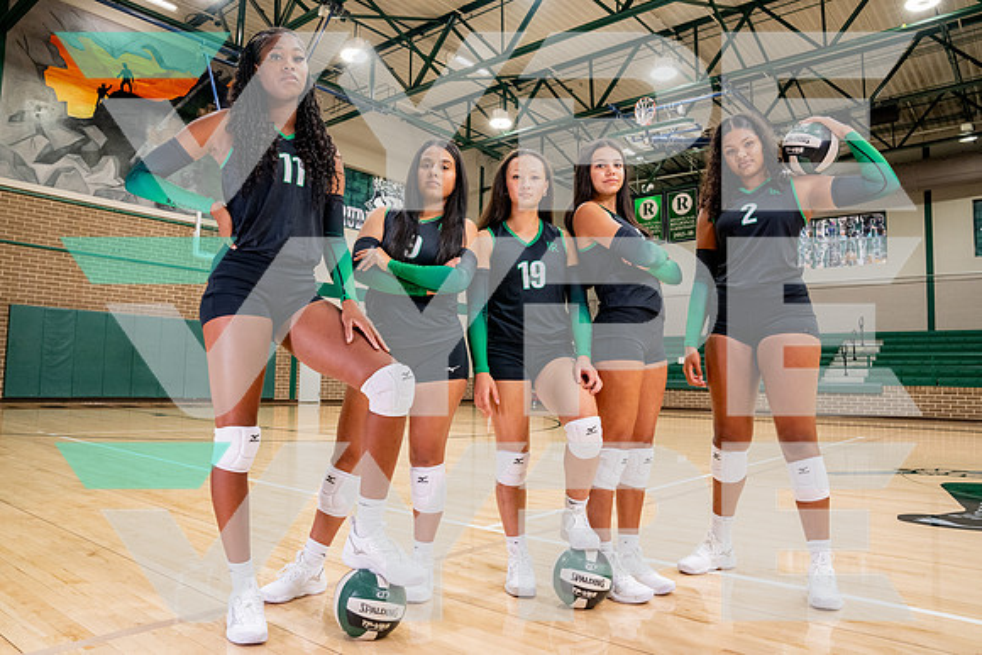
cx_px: 482
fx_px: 687
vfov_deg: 51.0
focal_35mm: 25
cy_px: 321
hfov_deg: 71.1
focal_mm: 24
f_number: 7.1
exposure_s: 1/80
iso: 2500
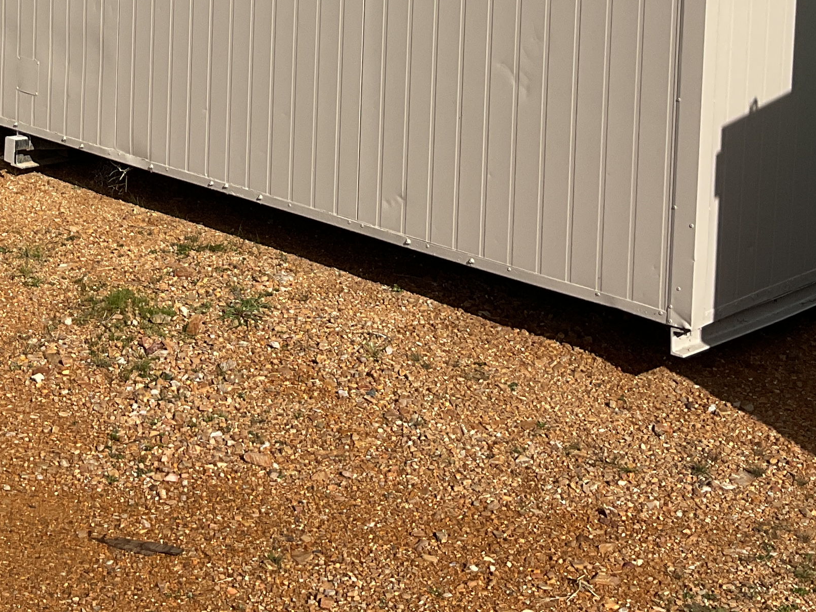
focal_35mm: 73
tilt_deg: -5.7
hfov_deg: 26.2
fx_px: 1721
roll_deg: -2.4
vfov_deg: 19.0
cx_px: 162
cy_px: -134
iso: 16
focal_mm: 3
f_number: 1.8
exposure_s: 1/3125
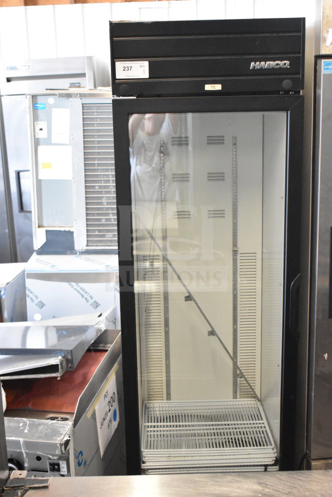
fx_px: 664
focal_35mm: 48
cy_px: 248
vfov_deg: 41.1
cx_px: 166
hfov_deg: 28.1
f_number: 5.6
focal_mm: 32
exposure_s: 1/125
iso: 6400
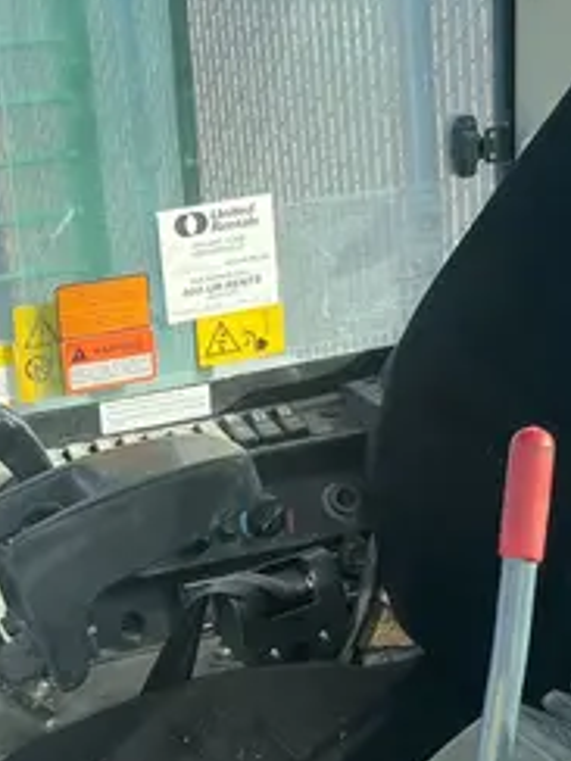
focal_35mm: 78
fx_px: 1716
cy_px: 554
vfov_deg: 24.8
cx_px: 206
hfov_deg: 18.9
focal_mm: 5.1
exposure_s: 1/1000
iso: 50
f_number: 1.6
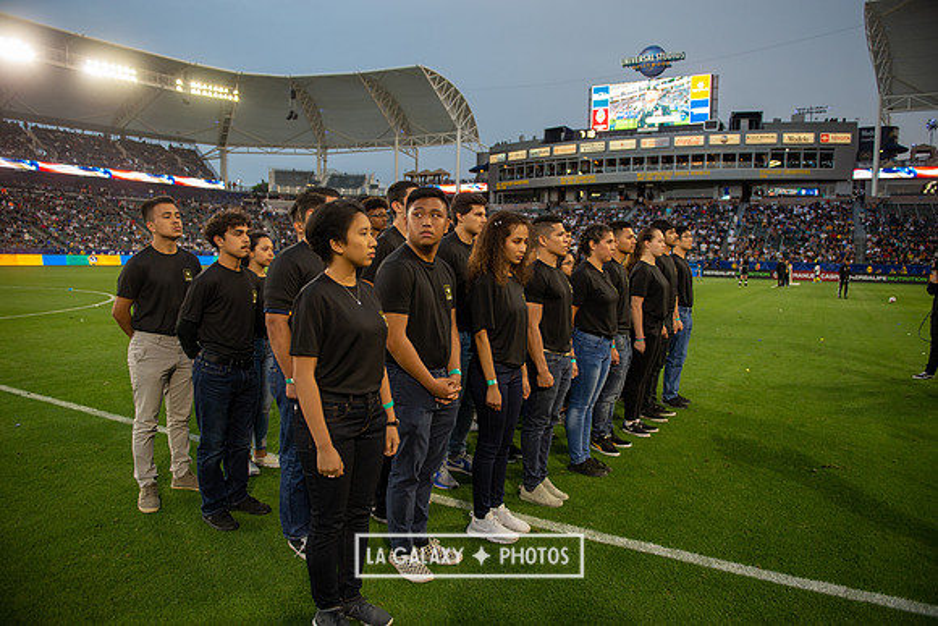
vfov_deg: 53.2
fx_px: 625
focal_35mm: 24
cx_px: 469
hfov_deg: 73.7
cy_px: 313
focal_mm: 24
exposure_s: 1/500
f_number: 2.8
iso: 400
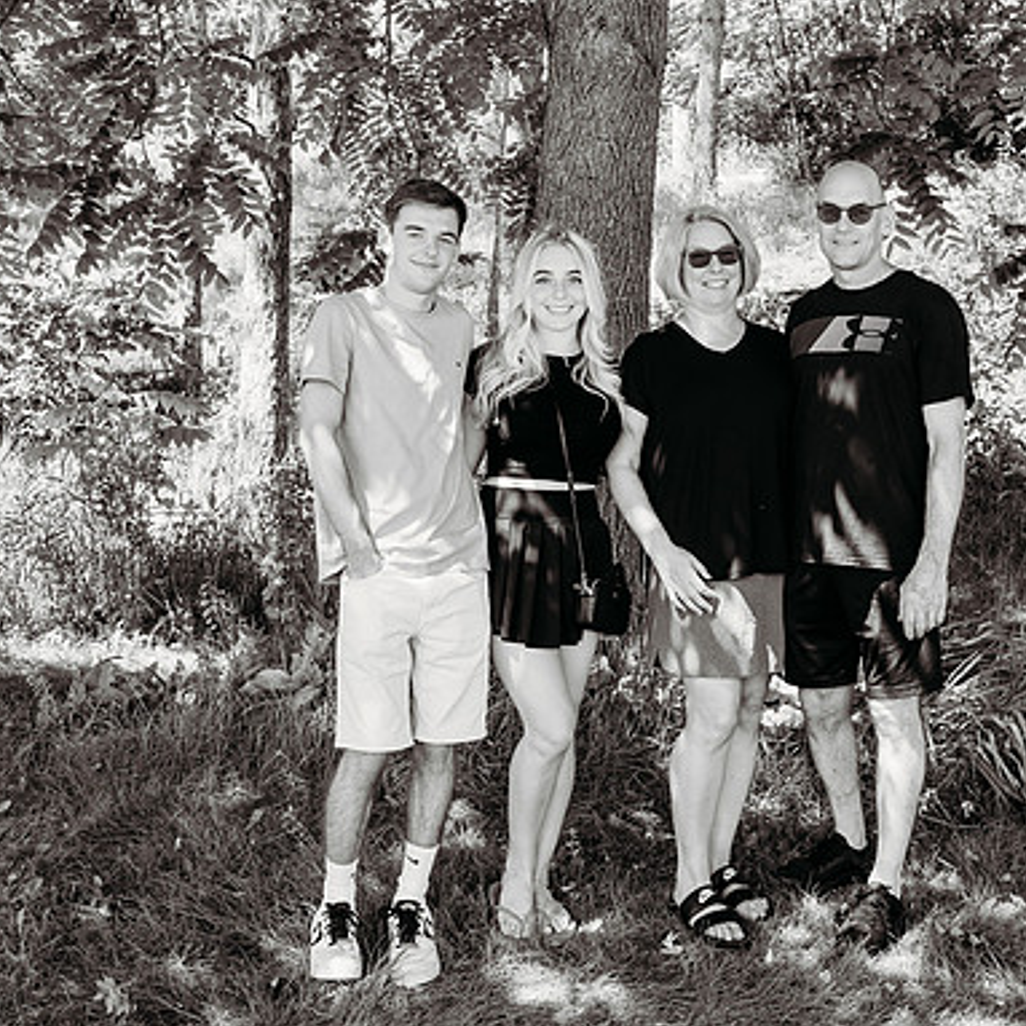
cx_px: 606
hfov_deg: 29.5
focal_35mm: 58
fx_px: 1945
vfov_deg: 29.5
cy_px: 404
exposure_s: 1/200
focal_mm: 29.5
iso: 200
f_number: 4.5
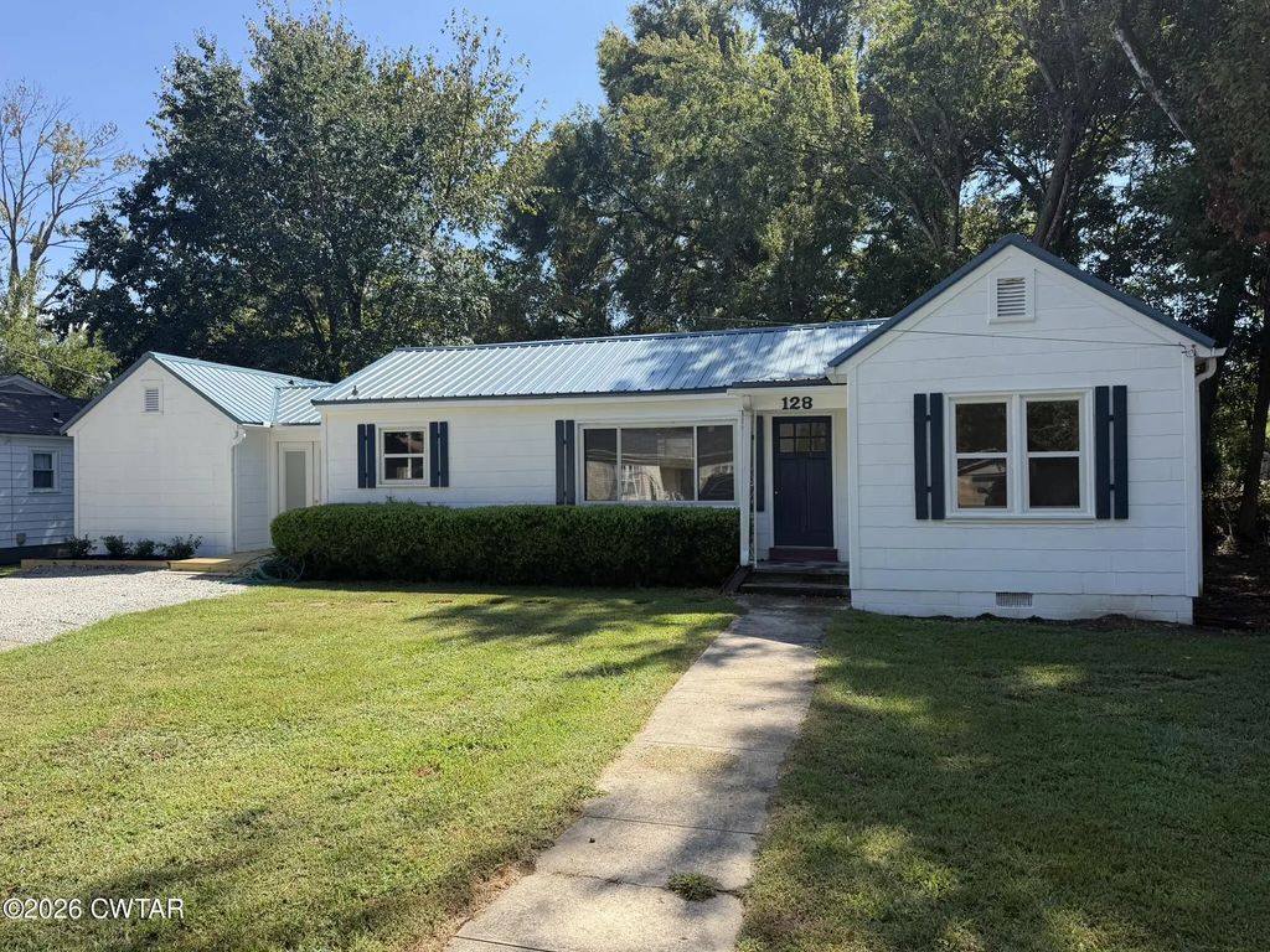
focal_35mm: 24
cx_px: 635
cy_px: 476
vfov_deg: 56.8
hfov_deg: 71.6
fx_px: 881
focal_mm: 6.76
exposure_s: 1/2053
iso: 80
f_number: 1.78
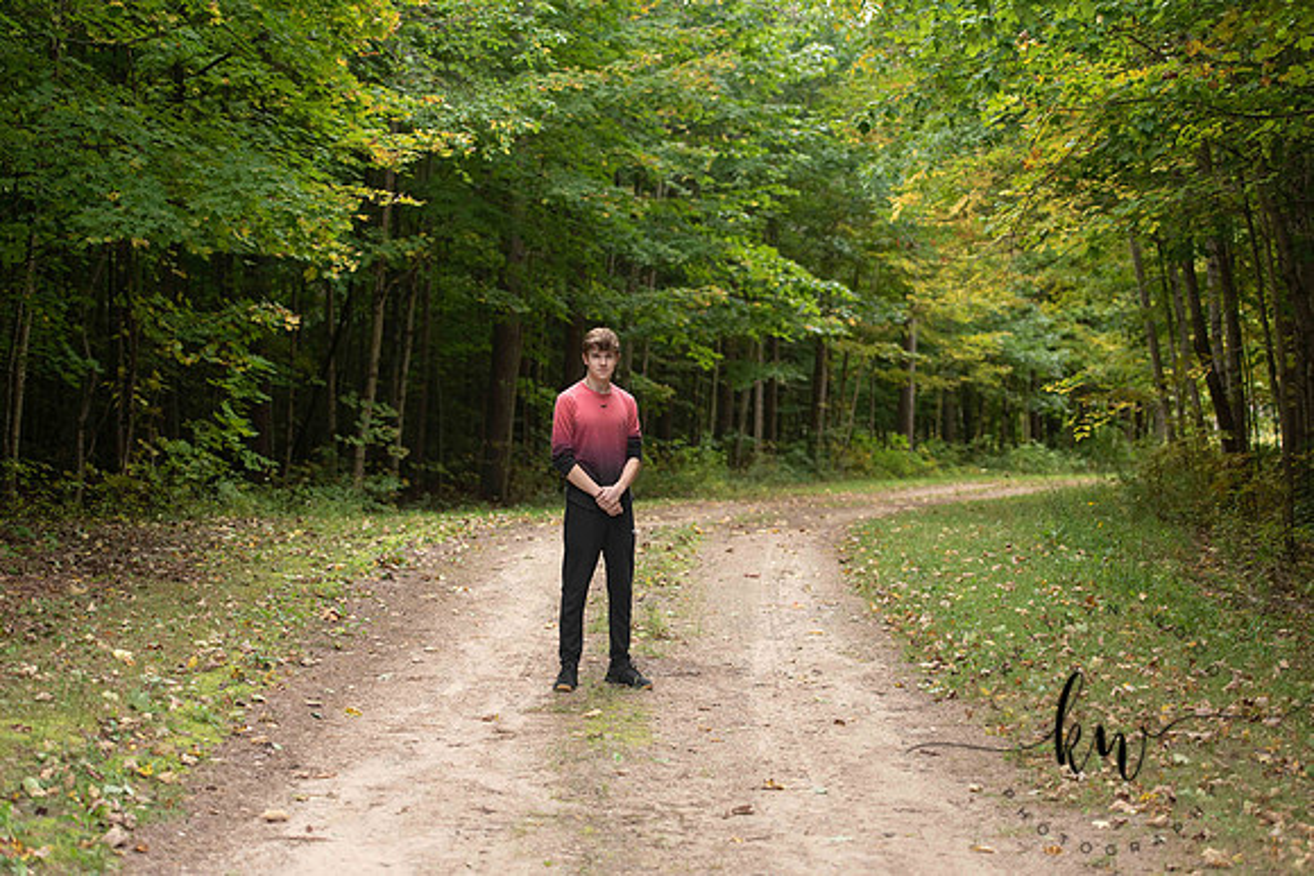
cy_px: 438
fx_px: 2555
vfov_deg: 19.5
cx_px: 657
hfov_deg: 28.8
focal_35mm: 70
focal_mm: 70
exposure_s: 1/320
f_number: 2.8
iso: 500
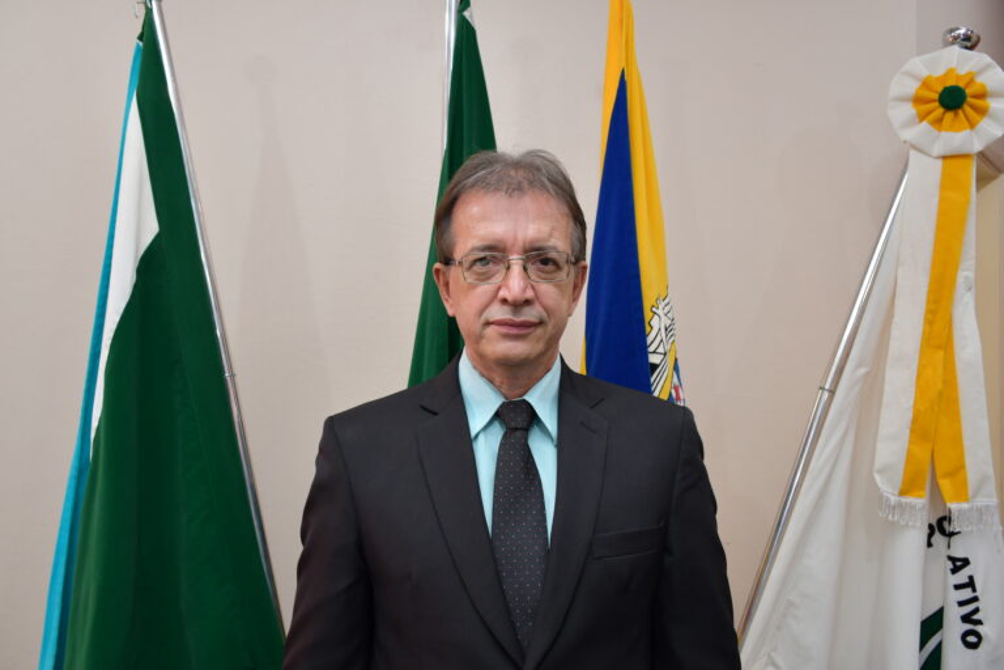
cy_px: 335
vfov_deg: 40.0
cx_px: 502
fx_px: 920
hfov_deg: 57.2
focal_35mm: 33
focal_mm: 22
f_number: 4
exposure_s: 1/60
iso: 450
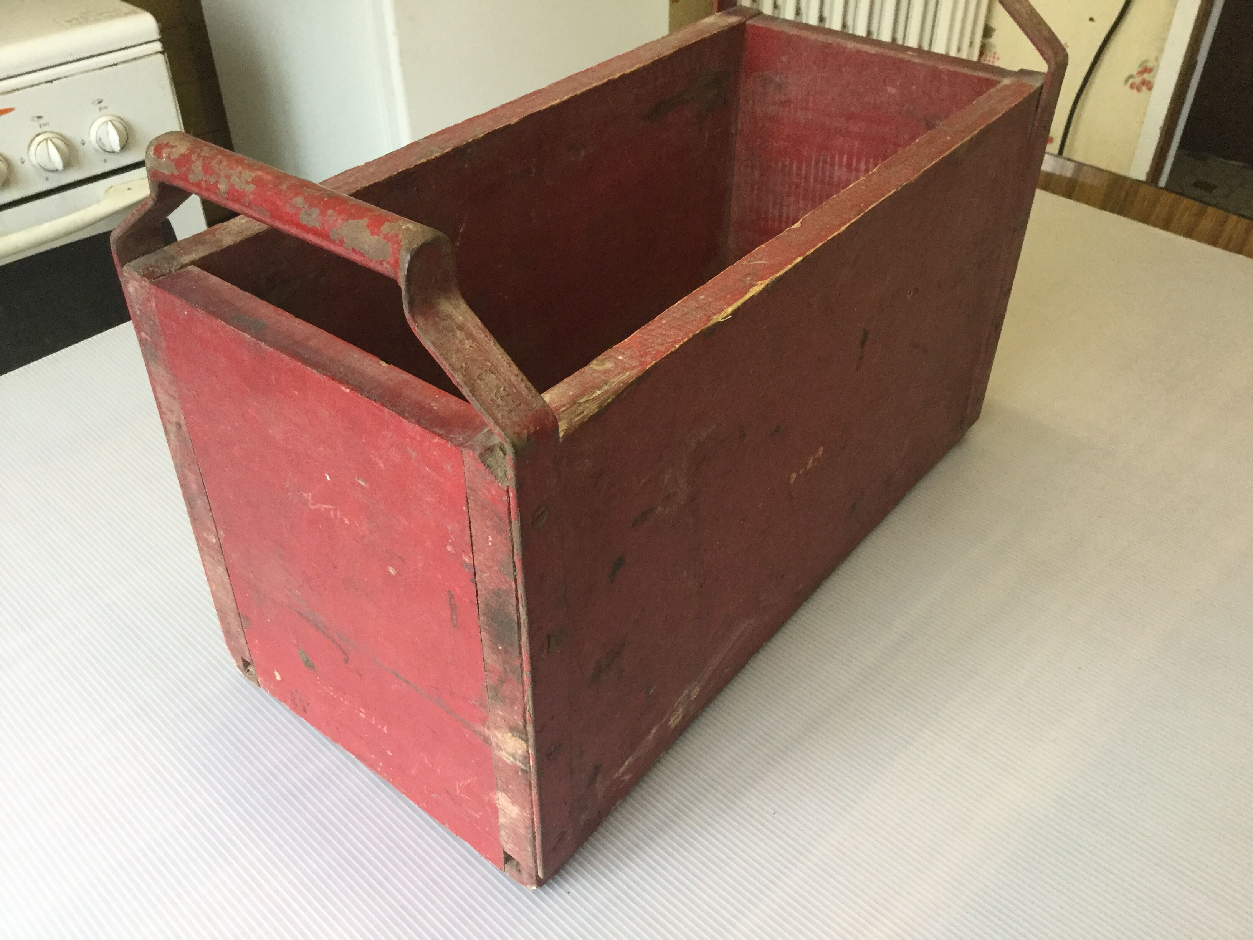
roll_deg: -1.9
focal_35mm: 31
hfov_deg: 58.4
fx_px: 1122
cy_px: 470
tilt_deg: -37.2
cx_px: 626
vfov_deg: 45.4
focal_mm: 3.3
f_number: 2.4
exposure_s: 1/33
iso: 125
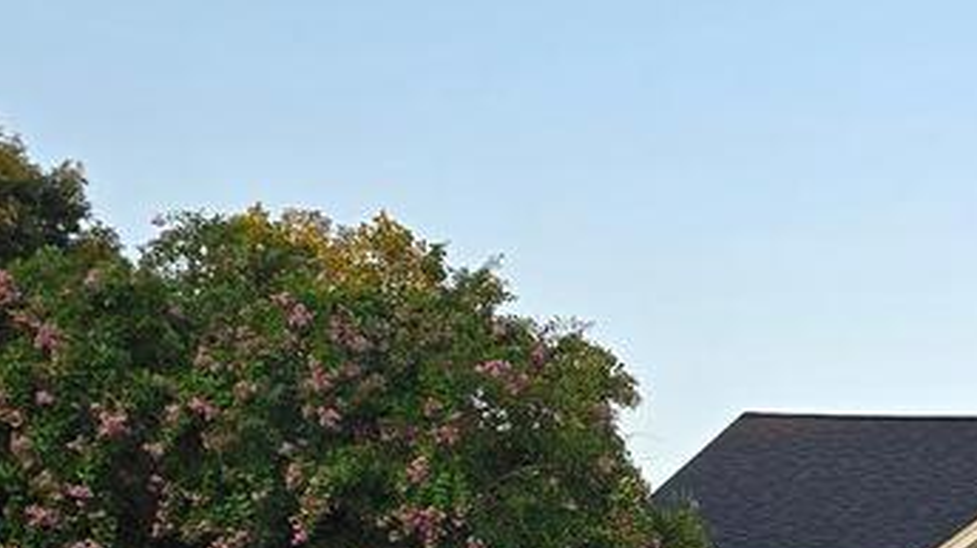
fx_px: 2718
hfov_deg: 18.4
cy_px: 713
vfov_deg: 11.2
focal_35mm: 105
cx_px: 1406
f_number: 1.7
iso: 20
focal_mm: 6.3
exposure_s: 1/180
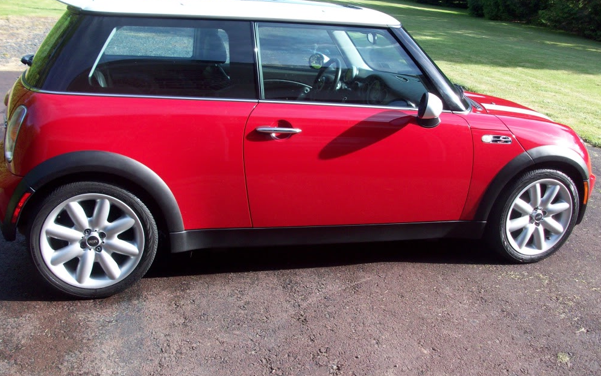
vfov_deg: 34.4
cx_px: 297
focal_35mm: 37
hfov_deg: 52.8
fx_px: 606
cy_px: 185
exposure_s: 1/224
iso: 64
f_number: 2.8
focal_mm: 5.7
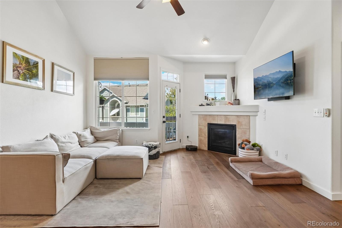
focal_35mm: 16
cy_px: 114
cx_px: 171
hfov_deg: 95.0
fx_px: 157
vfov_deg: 72.0
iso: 200
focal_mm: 11
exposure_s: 1/30
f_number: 8
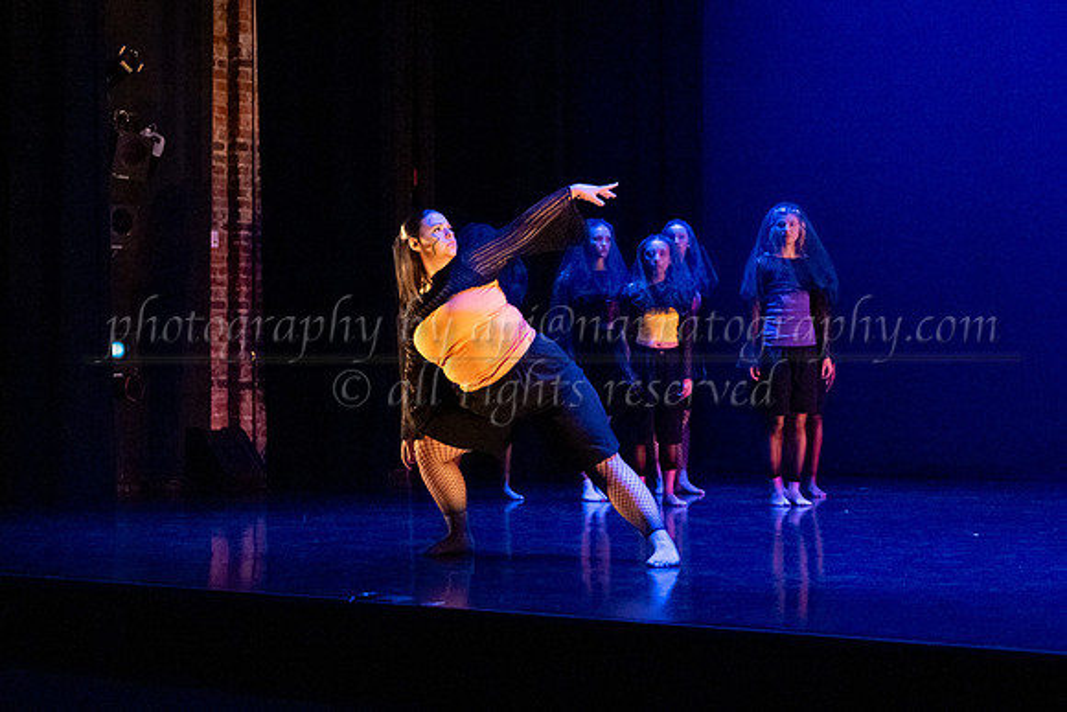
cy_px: 341
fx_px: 1993
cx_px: 373
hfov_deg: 29.8
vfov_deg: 20.3
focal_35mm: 67
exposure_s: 1/250
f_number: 2.8
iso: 4000
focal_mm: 47
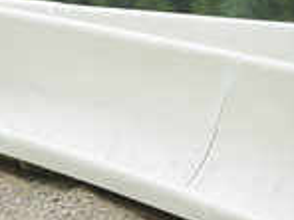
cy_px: 108
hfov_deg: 3.9
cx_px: -97
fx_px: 4315
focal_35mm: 508
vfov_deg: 2.9
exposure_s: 1/640
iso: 320
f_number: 6.3
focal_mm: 195
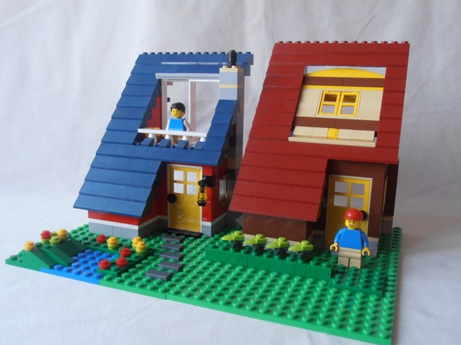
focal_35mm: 38
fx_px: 506
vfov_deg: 37.7
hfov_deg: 49.0
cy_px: 176
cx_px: 226
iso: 100
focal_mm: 6.61
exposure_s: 1/40
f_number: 3.9
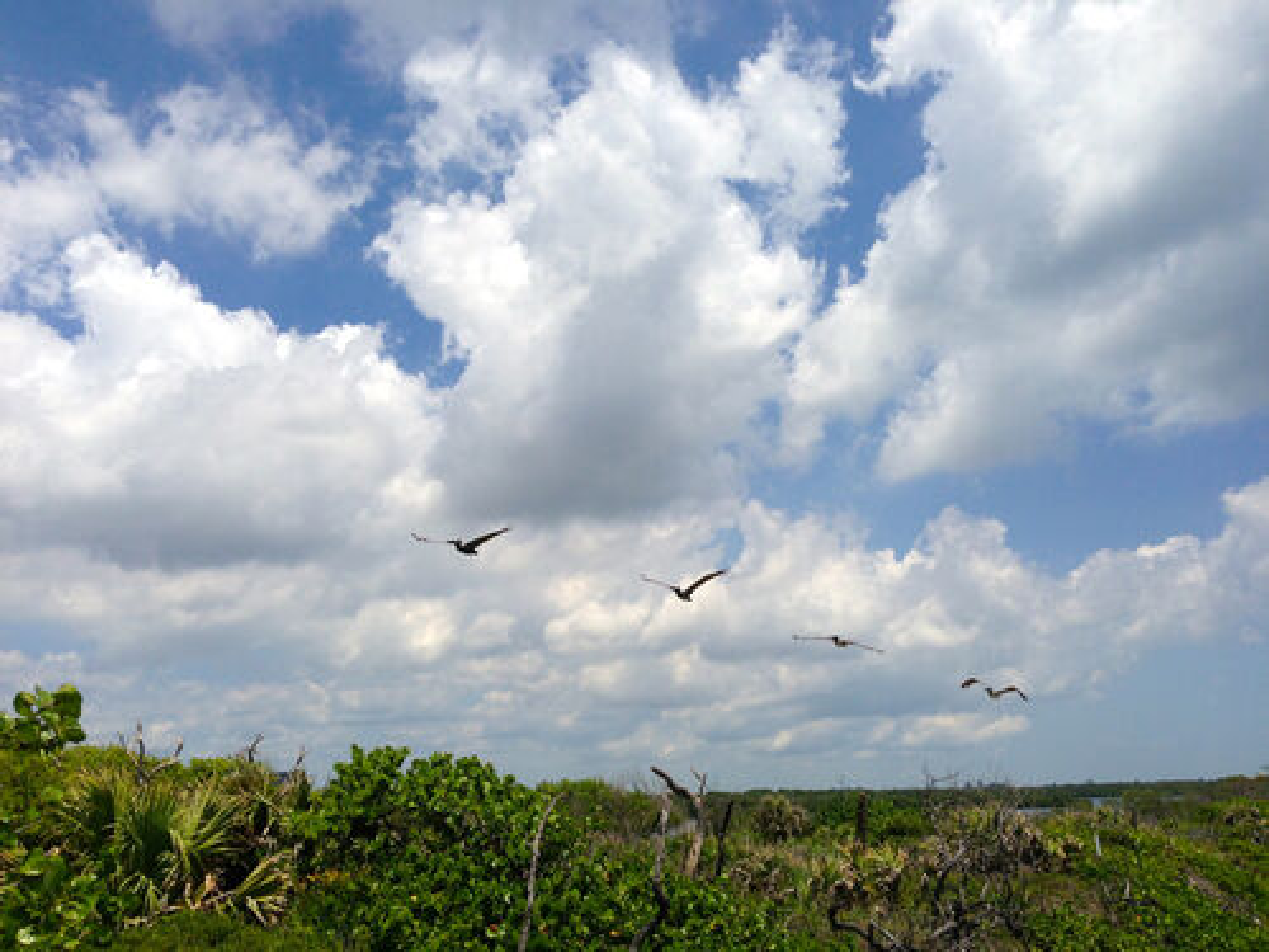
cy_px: 476
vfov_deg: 42.9
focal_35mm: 33
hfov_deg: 55.4
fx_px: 1210
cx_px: 634
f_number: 2.4
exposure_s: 1/3876
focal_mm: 4.13
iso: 50
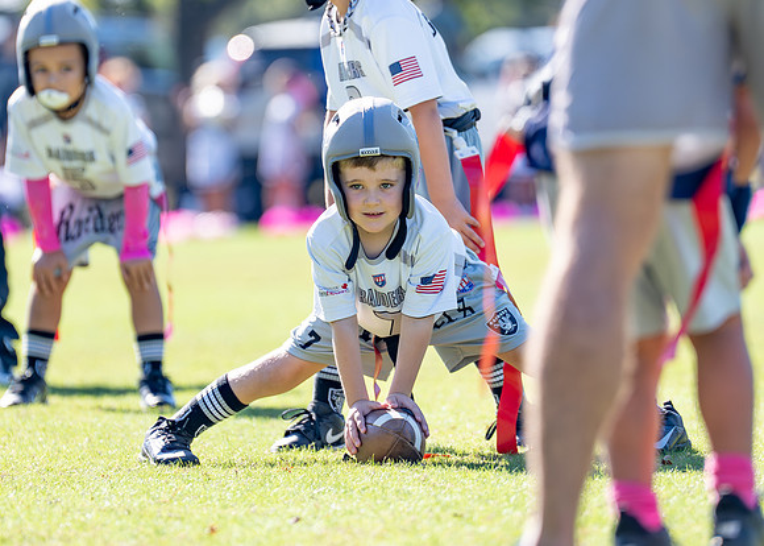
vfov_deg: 3.3
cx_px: 314
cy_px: 228
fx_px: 9578
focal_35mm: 442
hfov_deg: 4.6
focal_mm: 200
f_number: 2.8
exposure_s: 1/2500
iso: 250
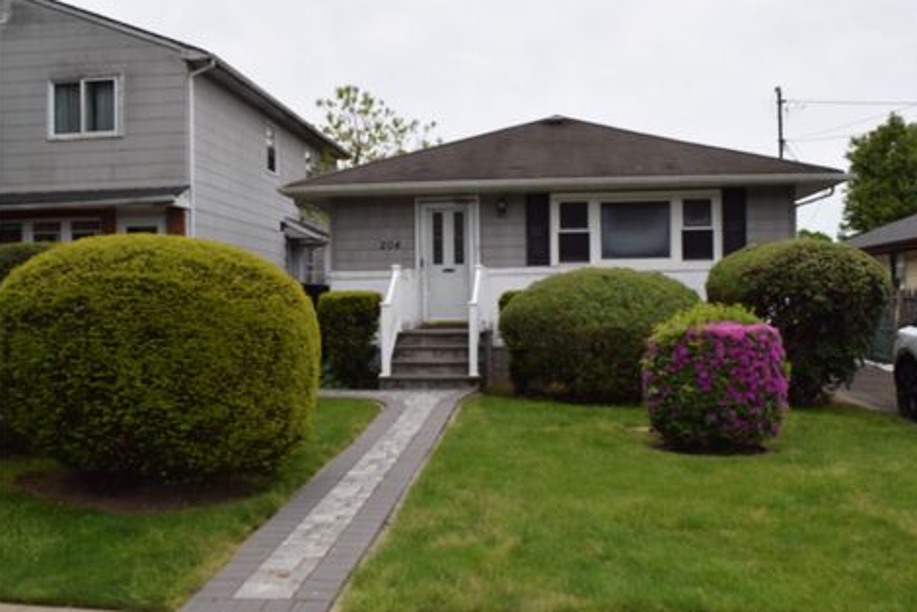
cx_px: 481
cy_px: 311
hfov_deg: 54.4
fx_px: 891
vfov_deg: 37.9
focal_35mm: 35
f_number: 7.1
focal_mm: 22
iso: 100
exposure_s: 1/200
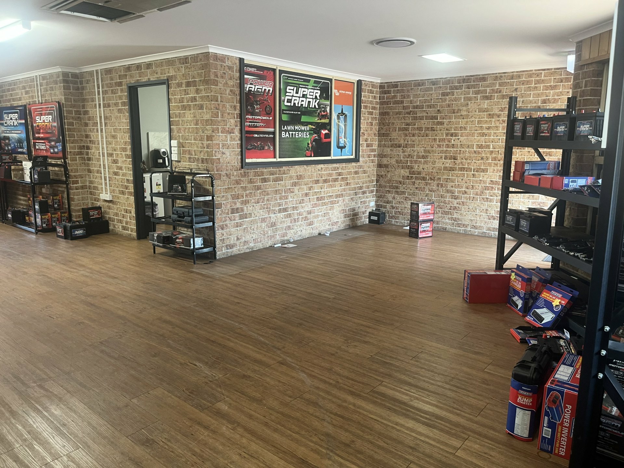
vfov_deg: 53.1
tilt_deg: -10.8
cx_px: 312
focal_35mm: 26
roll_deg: -0.9
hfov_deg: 67.3
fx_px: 469
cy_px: 234
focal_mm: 5.1
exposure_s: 1/50
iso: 160
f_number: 1.6
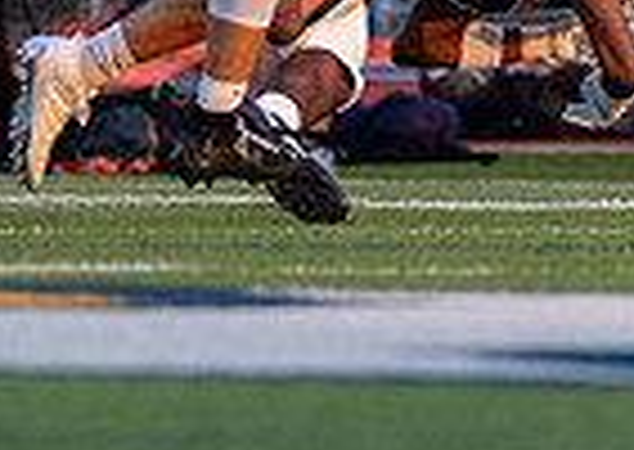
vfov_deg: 0.9
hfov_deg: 1.3
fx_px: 28543
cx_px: 687
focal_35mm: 1589
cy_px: -268
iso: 640
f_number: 2.8
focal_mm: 200
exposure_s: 1/3200
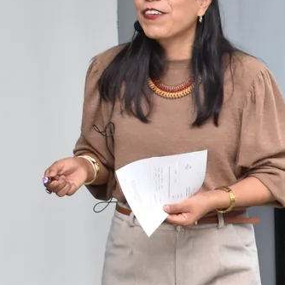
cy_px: 316
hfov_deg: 12.5
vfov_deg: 13.0
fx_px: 1230
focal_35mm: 132
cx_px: 447
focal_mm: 18
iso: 400
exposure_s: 1/50
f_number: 3.5
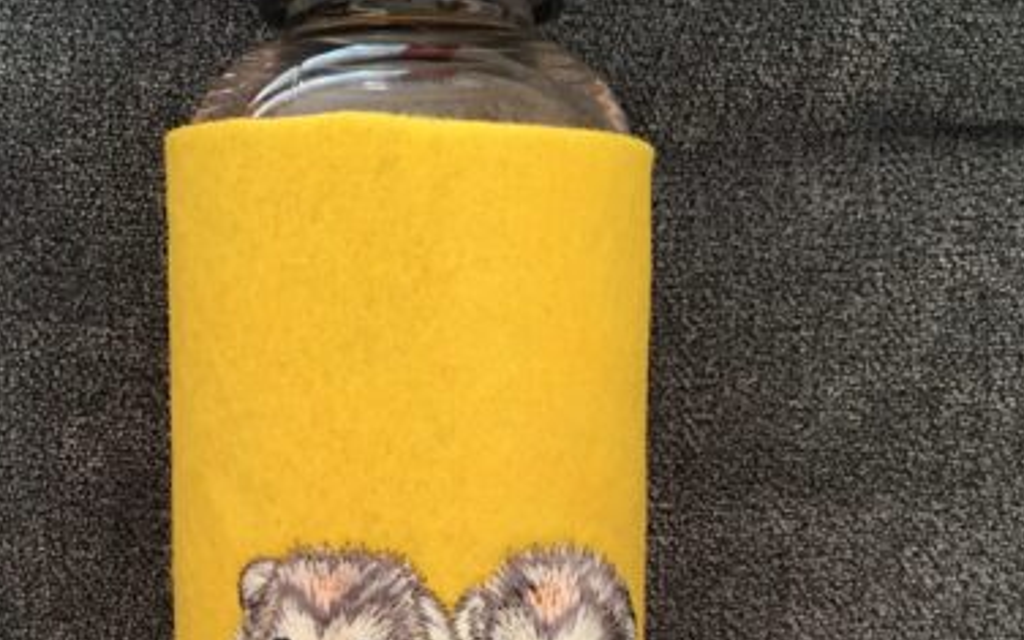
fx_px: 1367
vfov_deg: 25.3
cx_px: 400
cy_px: 610
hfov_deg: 40.8
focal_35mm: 49
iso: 200
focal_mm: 4.15
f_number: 2.2
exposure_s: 1/33
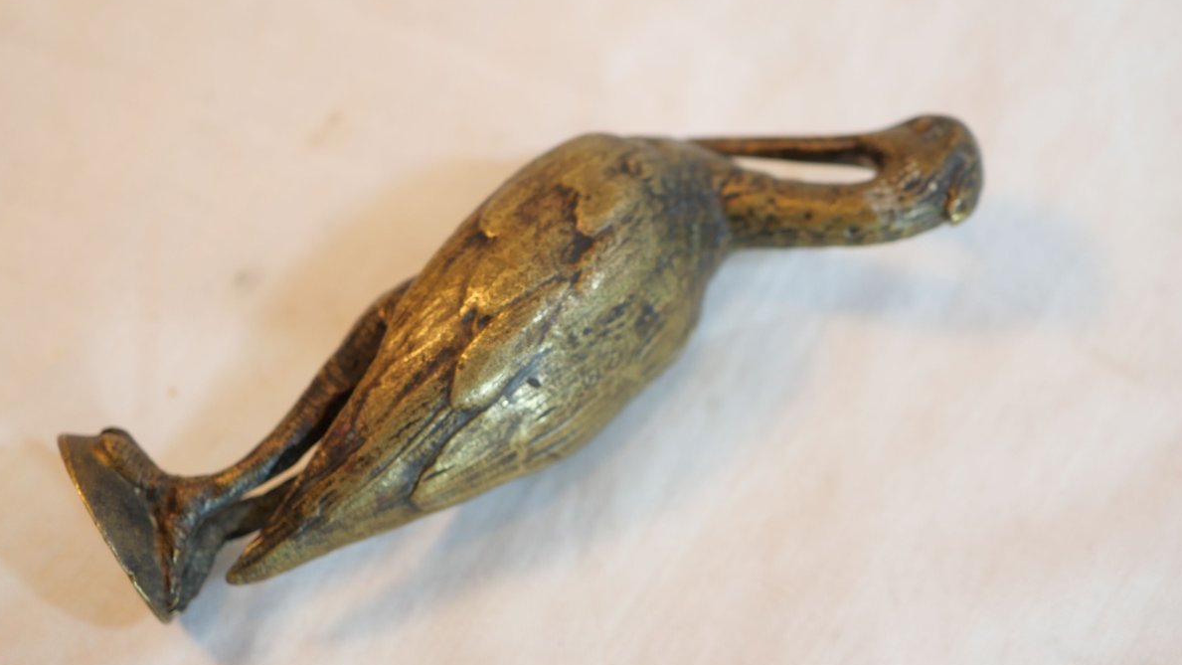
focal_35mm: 66
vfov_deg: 18.3
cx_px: 591
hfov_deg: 31.9
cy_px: 372
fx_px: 2069
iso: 200
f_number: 3.5
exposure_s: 1/100
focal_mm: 30
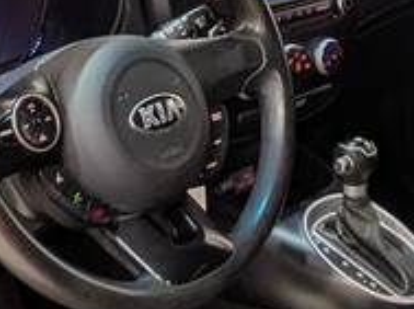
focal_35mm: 76
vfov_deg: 19.3
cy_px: 193
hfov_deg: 25.7
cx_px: 186
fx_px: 907
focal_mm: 1.83
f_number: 2.2
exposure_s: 1/40
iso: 53
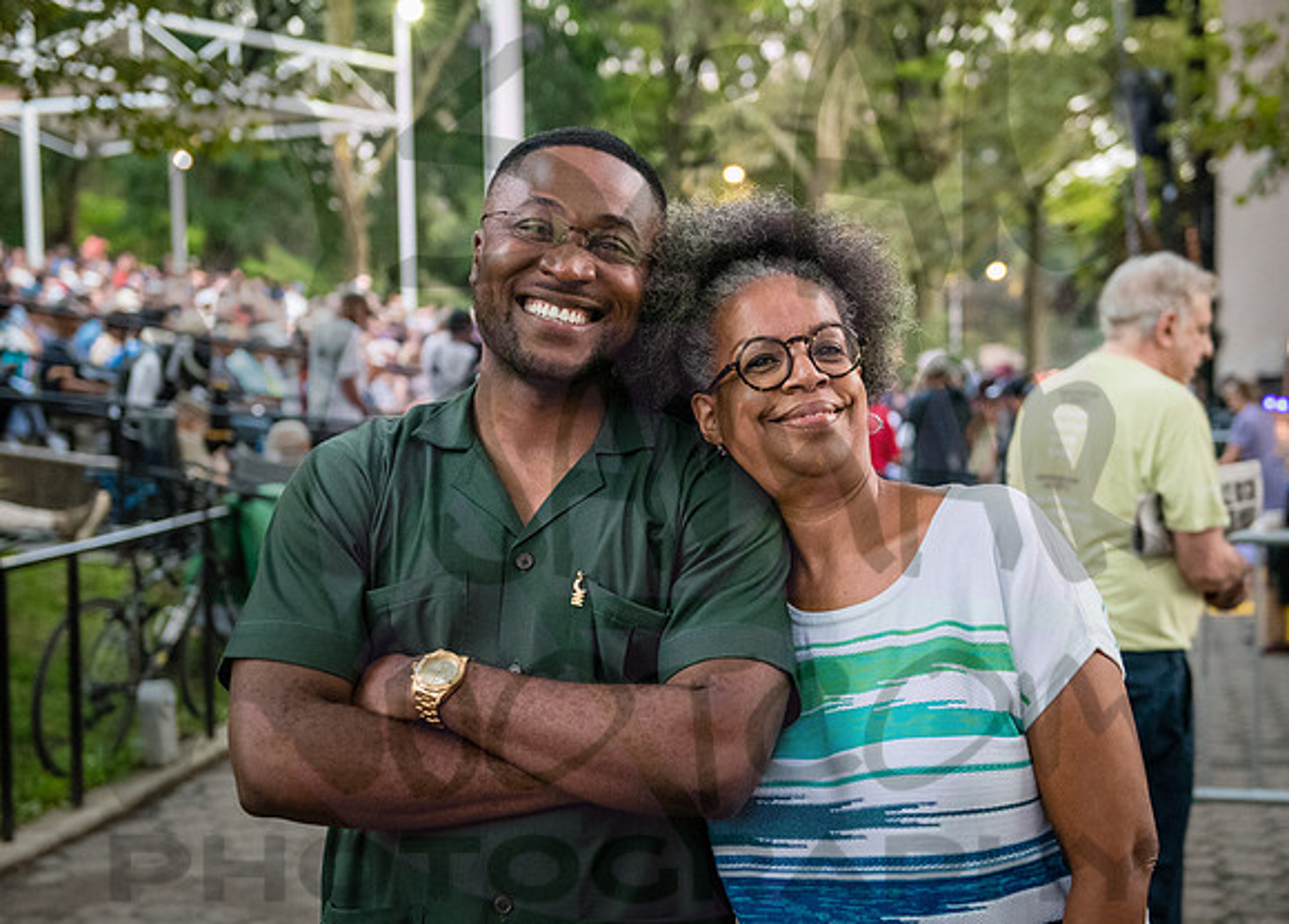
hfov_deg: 32.1
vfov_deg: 23.3
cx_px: 672
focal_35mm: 61
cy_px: 518
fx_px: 2243
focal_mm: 48
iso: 6400
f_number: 3.2
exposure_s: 1/125
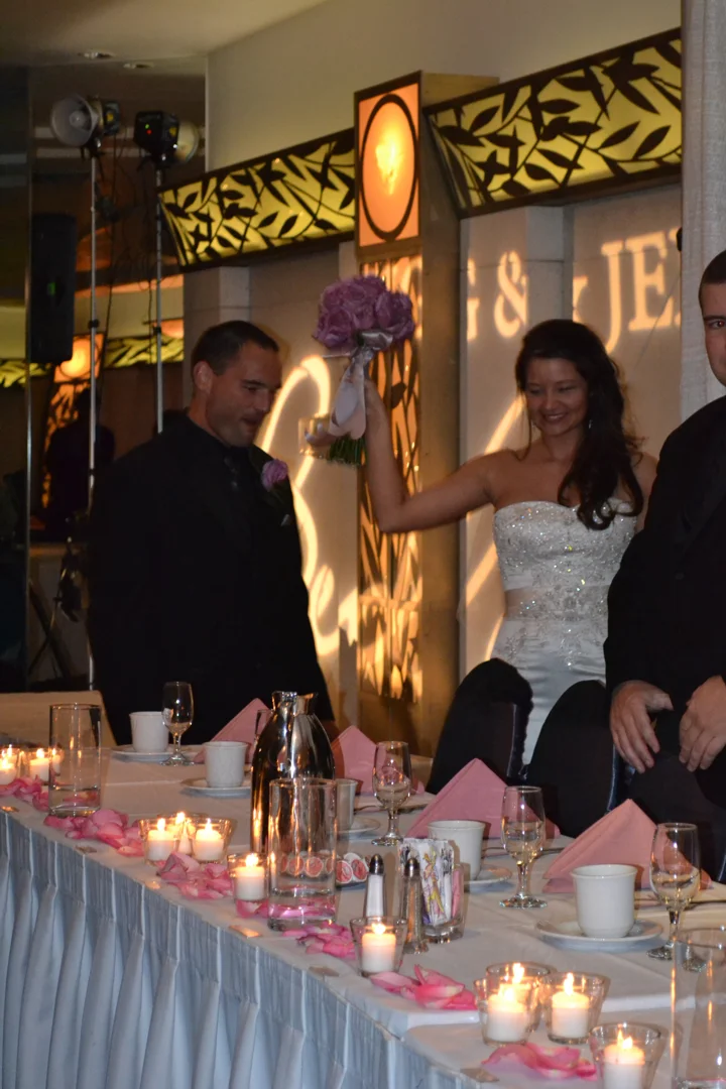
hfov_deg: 16.6
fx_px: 2495
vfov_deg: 24.6
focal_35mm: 82
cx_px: 363
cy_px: 544
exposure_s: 1/60
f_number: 5.6
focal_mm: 55
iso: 3200
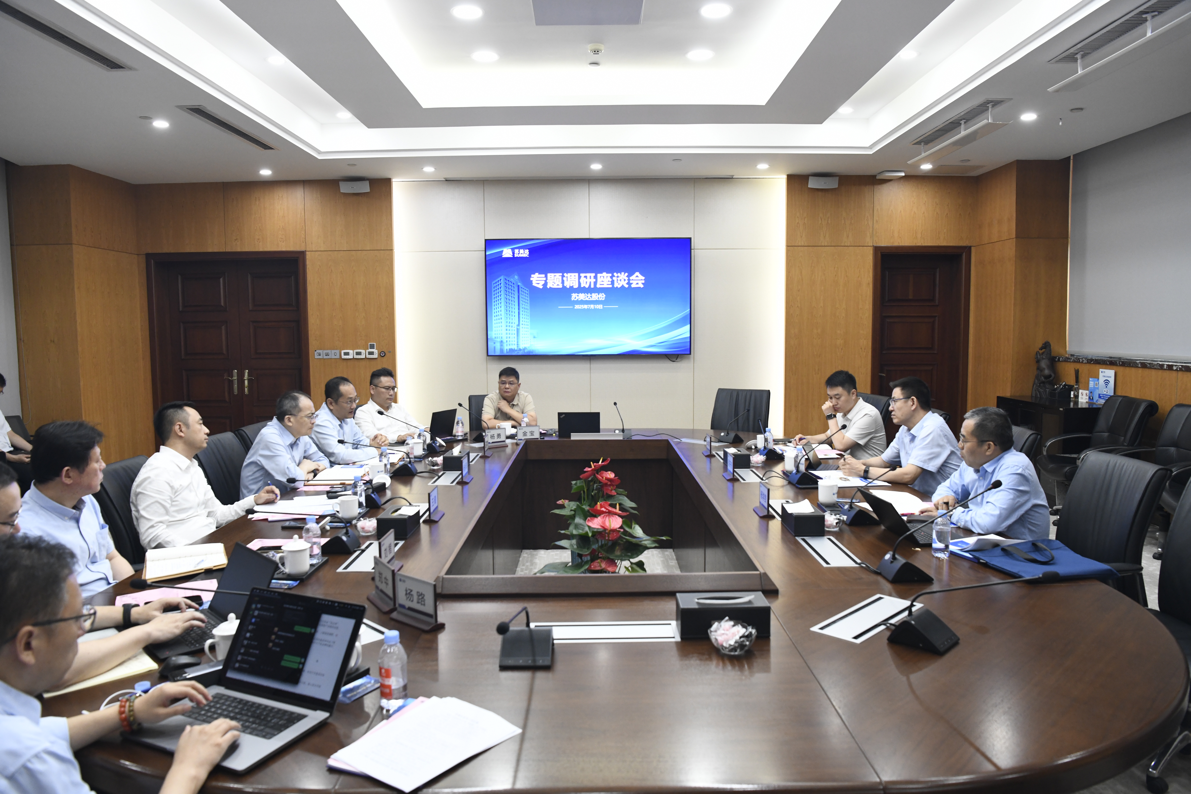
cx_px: 596
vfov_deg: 53.1
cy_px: 397
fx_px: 794
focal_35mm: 24
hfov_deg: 73.7
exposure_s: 1/80
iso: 2000
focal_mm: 24
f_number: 5.6
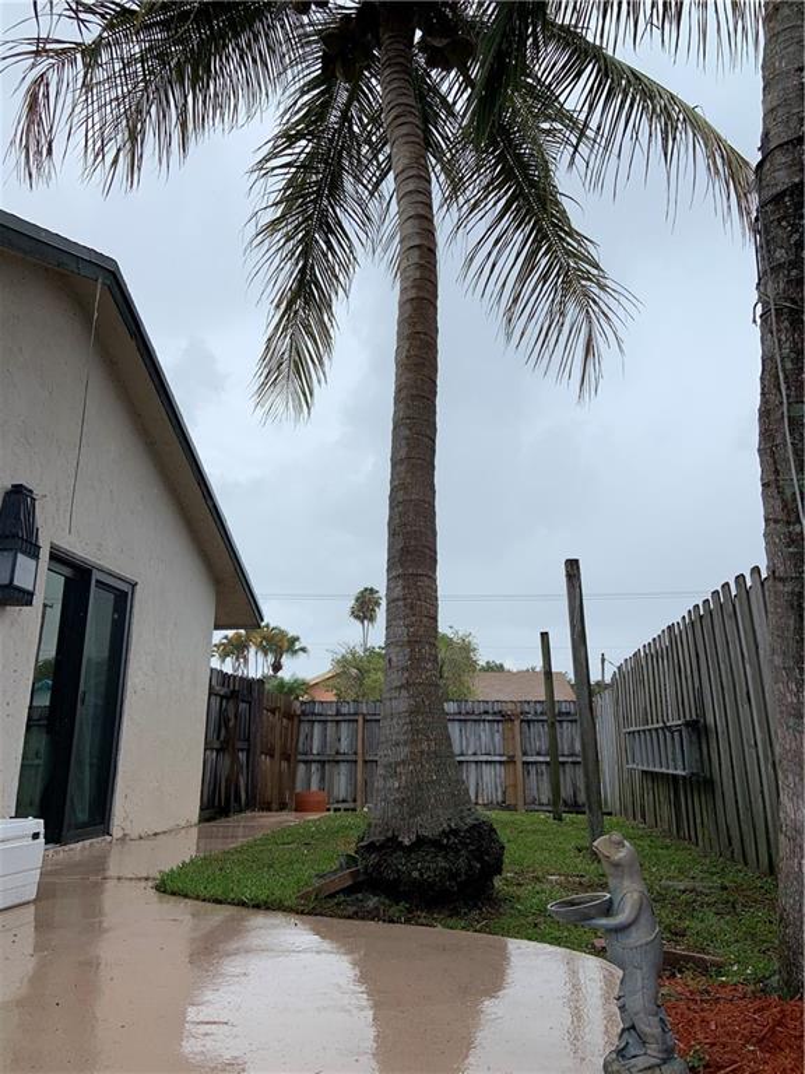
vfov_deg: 67.3
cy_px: 537
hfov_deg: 53.1
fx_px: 806
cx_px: 402
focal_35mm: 26
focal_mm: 4.25
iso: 25
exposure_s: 1/1468
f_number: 1.8
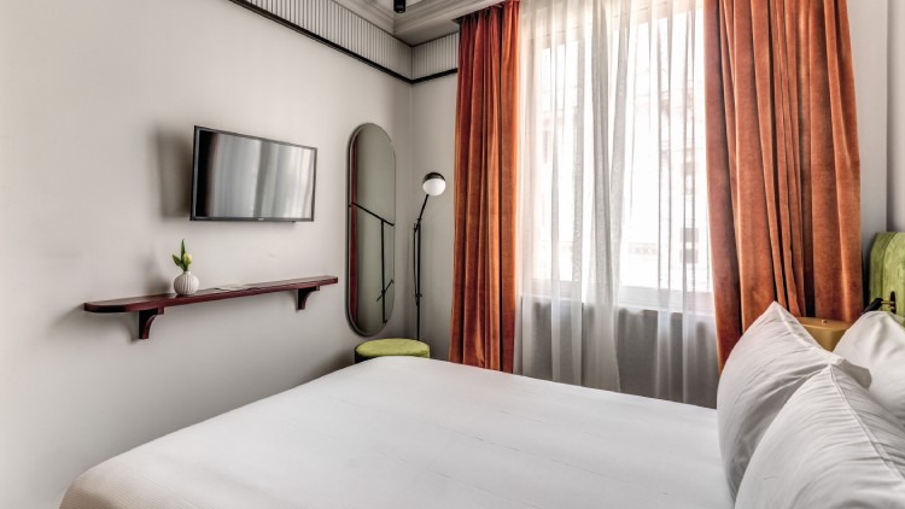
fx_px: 456
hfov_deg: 89.6
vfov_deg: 58.3
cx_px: 445
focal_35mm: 19
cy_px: 243
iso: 200
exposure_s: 1/25
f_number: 8
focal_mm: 17
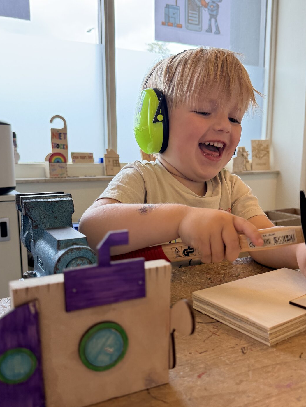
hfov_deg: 44.2
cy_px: 220
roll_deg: +1.4
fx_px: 377
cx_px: 154
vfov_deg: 56.7
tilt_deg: -13.2
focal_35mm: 32
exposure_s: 1/169
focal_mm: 6.76
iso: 64
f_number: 1.78
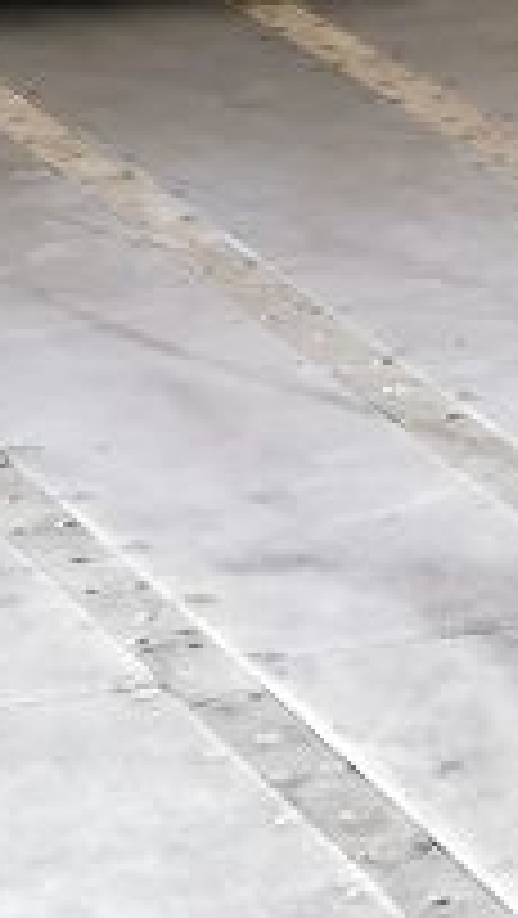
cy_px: -792
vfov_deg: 5.9
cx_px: 1822
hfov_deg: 3.3
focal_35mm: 358
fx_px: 8727
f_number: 1.8
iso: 64
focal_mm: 5.58
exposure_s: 1/100
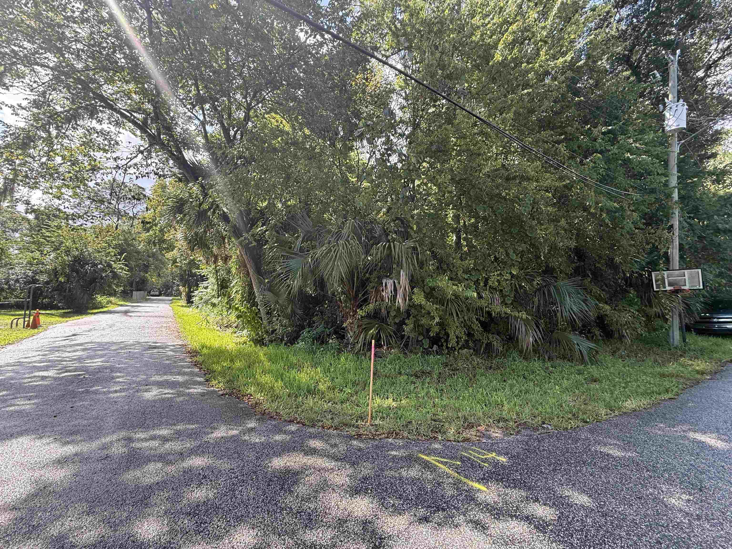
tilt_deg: +5.2
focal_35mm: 14
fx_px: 296
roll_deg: -1.1
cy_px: 274
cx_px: 366
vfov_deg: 85.7
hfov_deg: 102.1
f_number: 2.2
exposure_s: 1/185
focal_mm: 2.22
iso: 64
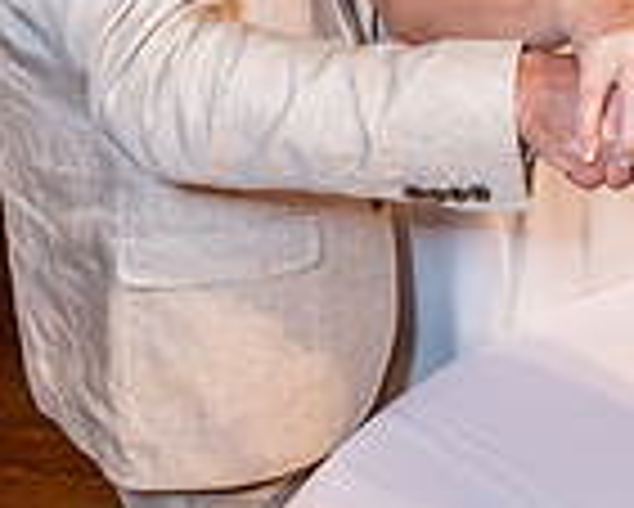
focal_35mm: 72
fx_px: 1352
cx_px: 598
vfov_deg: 20.7
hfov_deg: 25.4
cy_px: 27
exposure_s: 1/60
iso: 1600
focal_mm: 24
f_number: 4.5
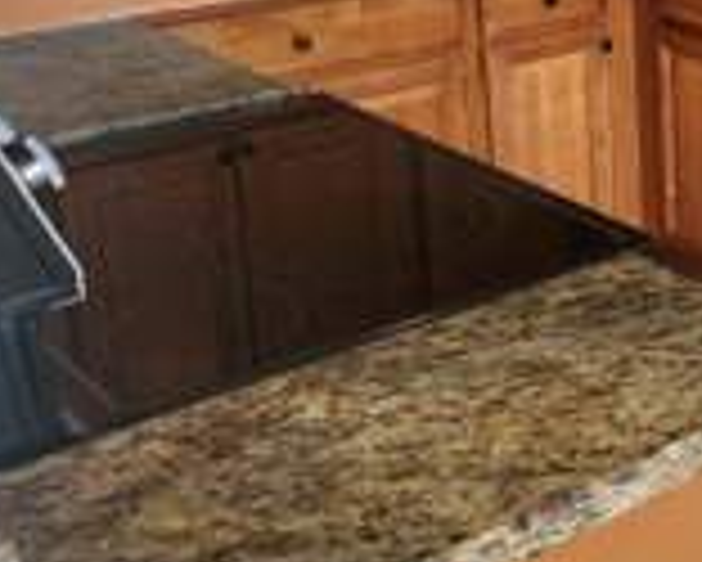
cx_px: 828
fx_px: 1434
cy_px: 74
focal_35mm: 69
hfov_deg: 25.0
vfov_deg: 21.8
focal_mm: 5.4
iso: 50
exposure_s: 1/120
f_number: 1.8
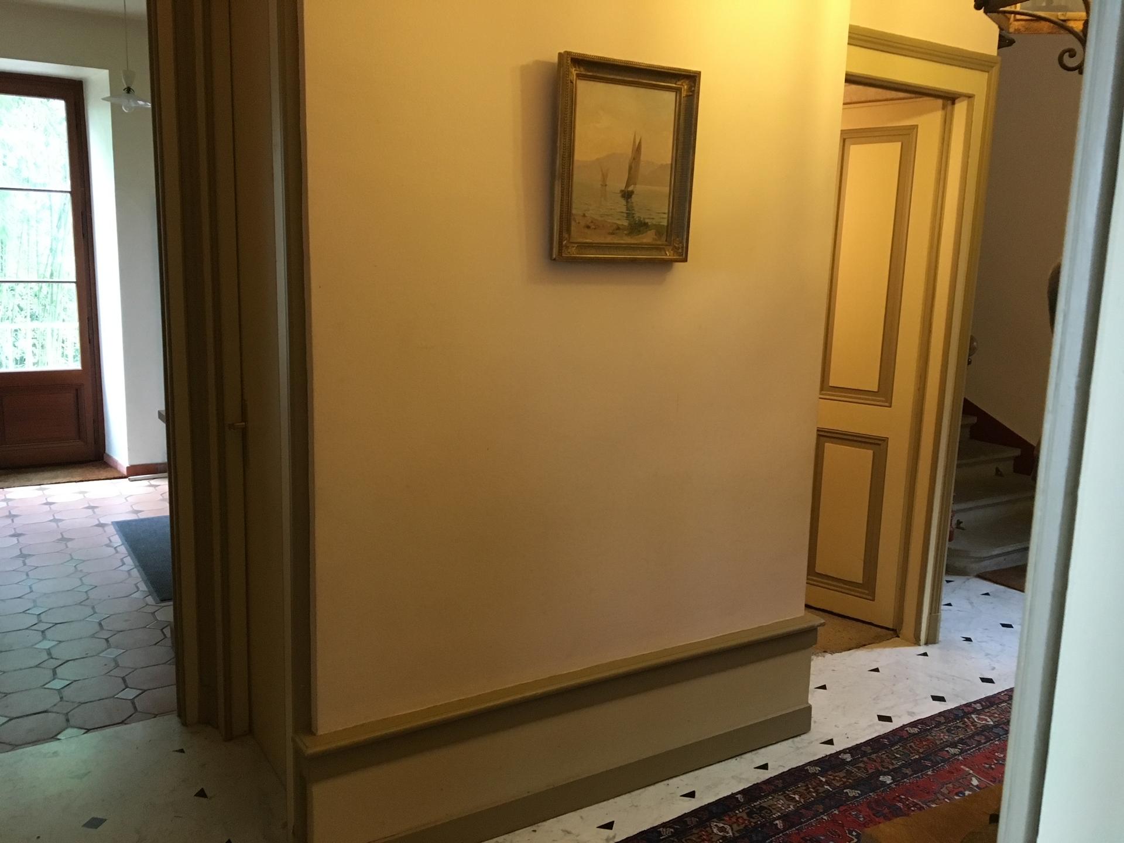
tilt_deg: -9.8
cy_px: 422
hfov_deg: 61.7
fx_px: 942
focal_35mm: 29
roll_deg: -1.2
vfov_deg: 48.2
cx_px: 562
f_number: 2.2
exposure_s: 1/25
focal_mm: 4.15
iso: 200
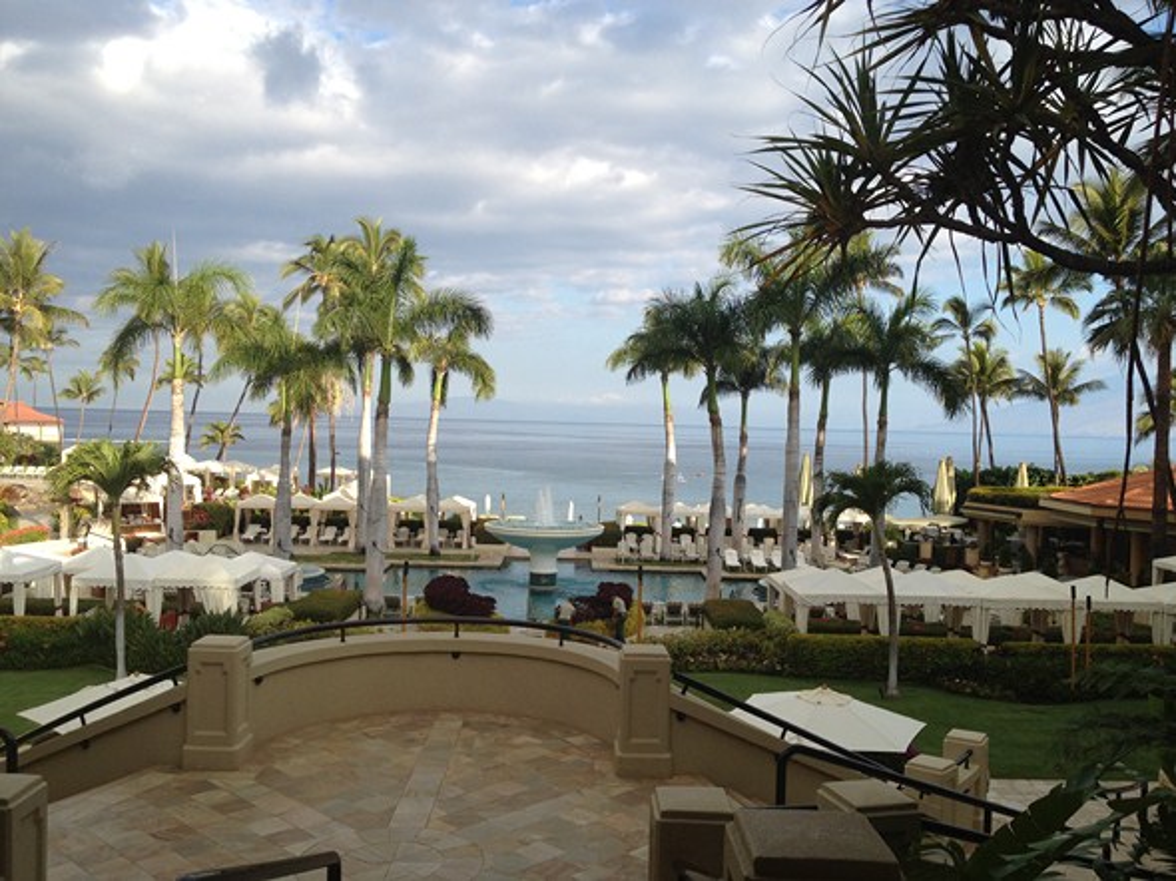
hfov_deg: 52.6
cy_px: 440
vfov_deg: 40.7
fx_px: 1189
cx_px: 588
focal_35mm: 35
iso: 64
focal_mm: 4.28
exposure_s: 1/812
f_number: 2.4
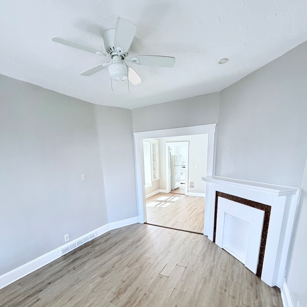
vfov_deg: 81.4
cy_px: 202
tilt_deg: -14.0
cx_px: 154
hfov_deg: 84.0
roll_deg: -0.7
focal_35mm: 17
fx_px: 171
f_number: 2.2
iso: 320
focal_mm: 2.22
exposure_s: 1/112
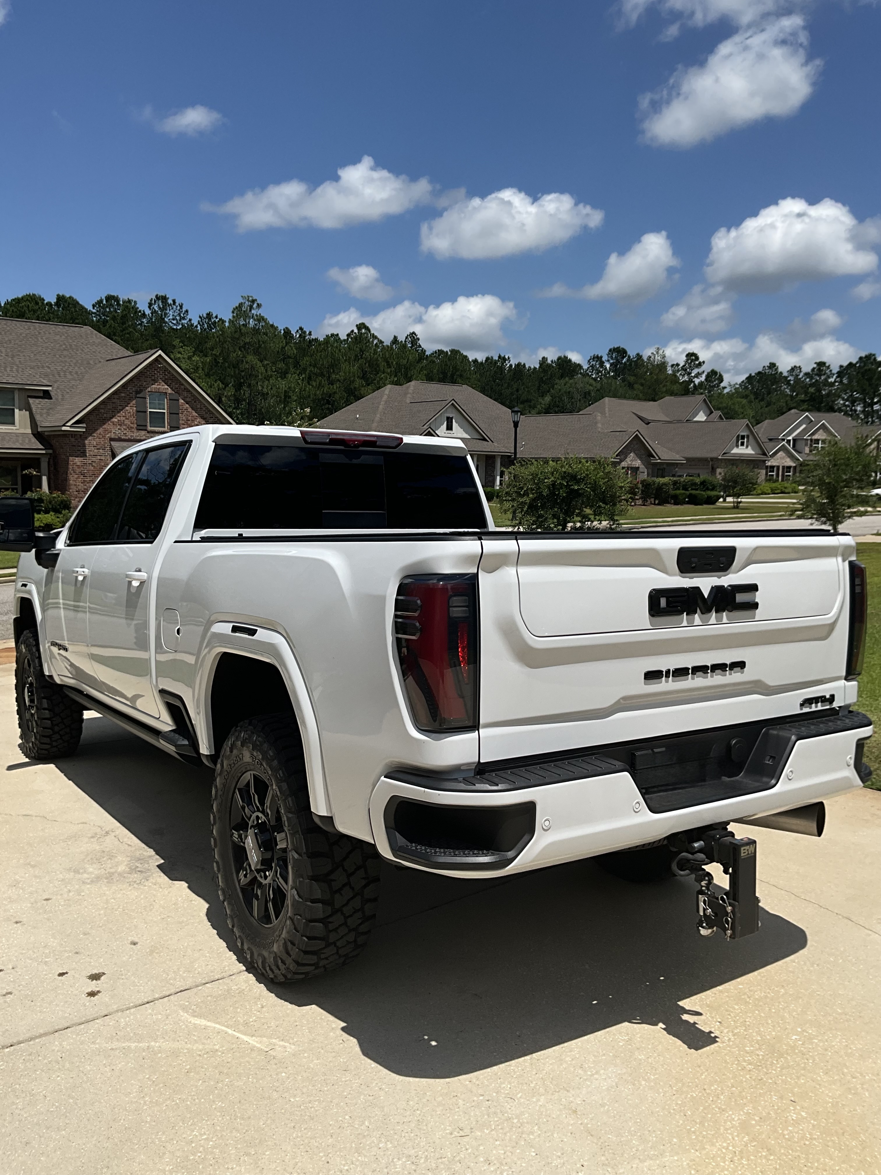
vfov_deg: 61.7
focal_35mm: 29
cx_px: 440
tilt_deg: -7.7
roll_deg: -1.9
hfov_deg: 48.2
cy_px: 588
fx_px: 984
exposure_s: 1/4065
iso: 25
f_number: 1.8
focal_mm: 3
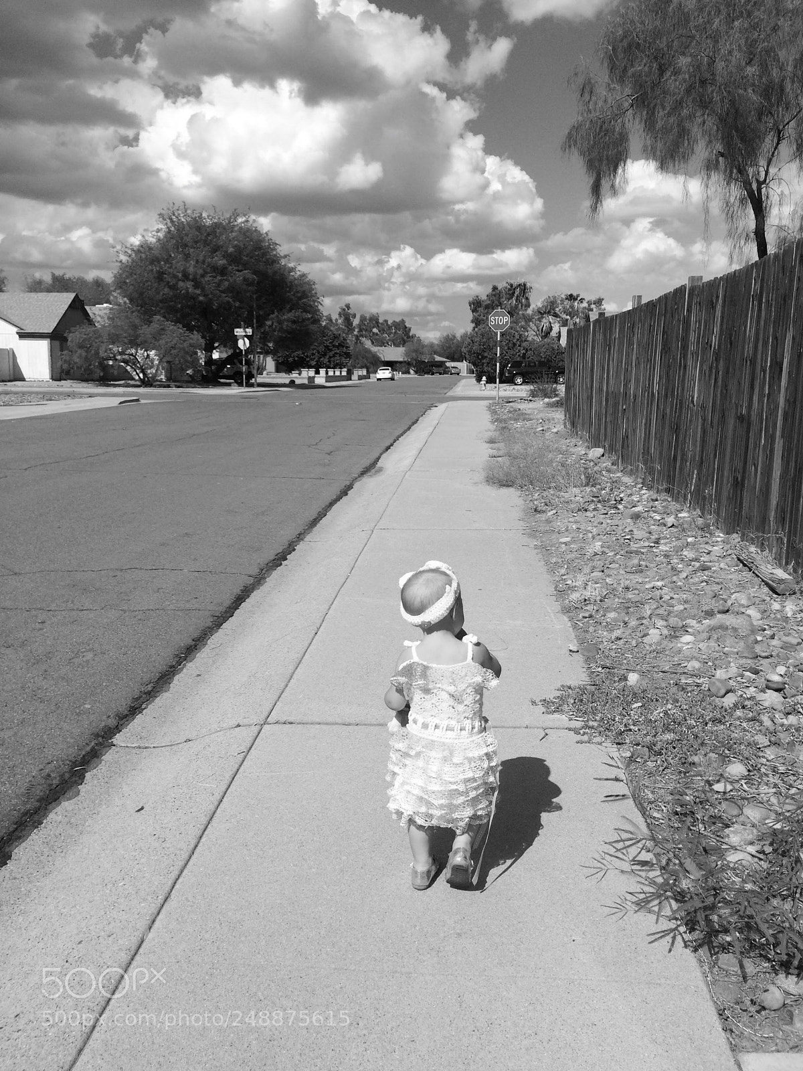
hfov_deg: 48.2
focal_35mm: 29
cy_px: 536
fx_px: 897
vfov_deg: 61.7
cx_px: 402
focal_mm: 4.15
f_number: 2.2
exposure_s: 1/4566
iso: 32
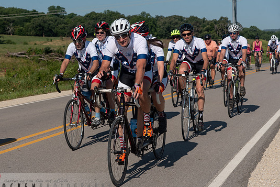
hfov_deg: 22.6
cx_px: 124
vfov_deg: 15.2
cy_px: 92
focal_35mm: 90
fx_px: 700
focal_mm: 78
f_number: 6.3
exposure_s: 1/1600
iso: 200
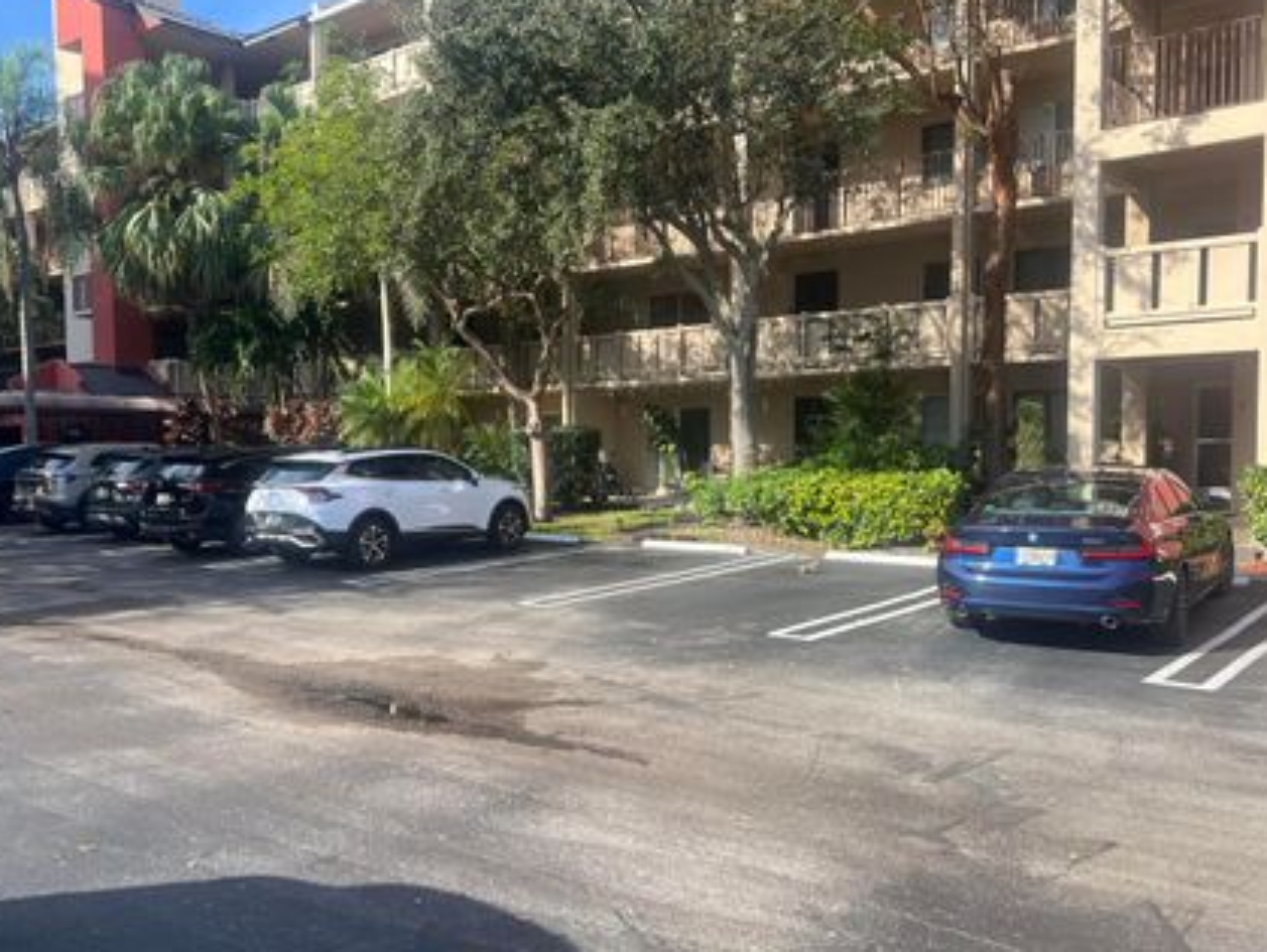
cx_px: 541
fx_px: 1136
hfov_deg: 58.1
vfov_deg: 45.4
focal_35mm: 31
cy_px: 527
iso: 50
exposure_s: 1/1669
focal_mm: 5.7
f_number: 1.5
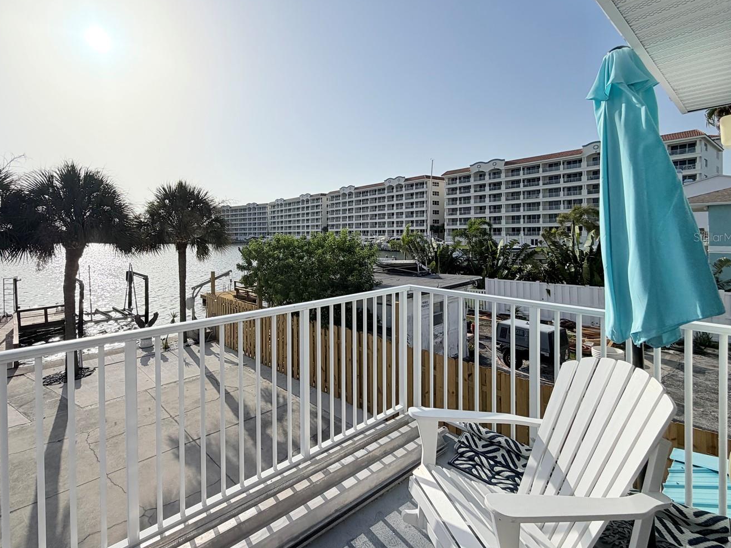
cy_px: 237
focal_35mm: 17
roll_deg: -1.0
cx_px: 302
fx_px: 359
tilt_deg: -0.6
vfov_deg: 74.3
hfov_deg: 90.2
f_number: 2.2
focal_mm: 2.22
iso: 25
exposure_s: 1/3663
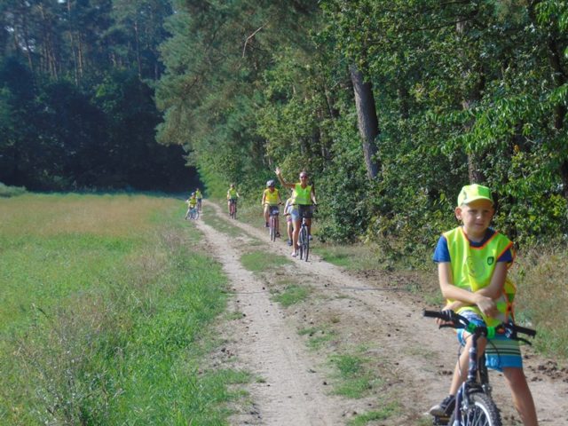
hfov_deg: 18.2
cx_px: 284
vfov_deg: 13.7
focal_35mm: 108
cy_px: 213
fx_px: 1772
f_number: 3.9
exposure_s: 1/500
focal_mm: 19.4
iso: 80
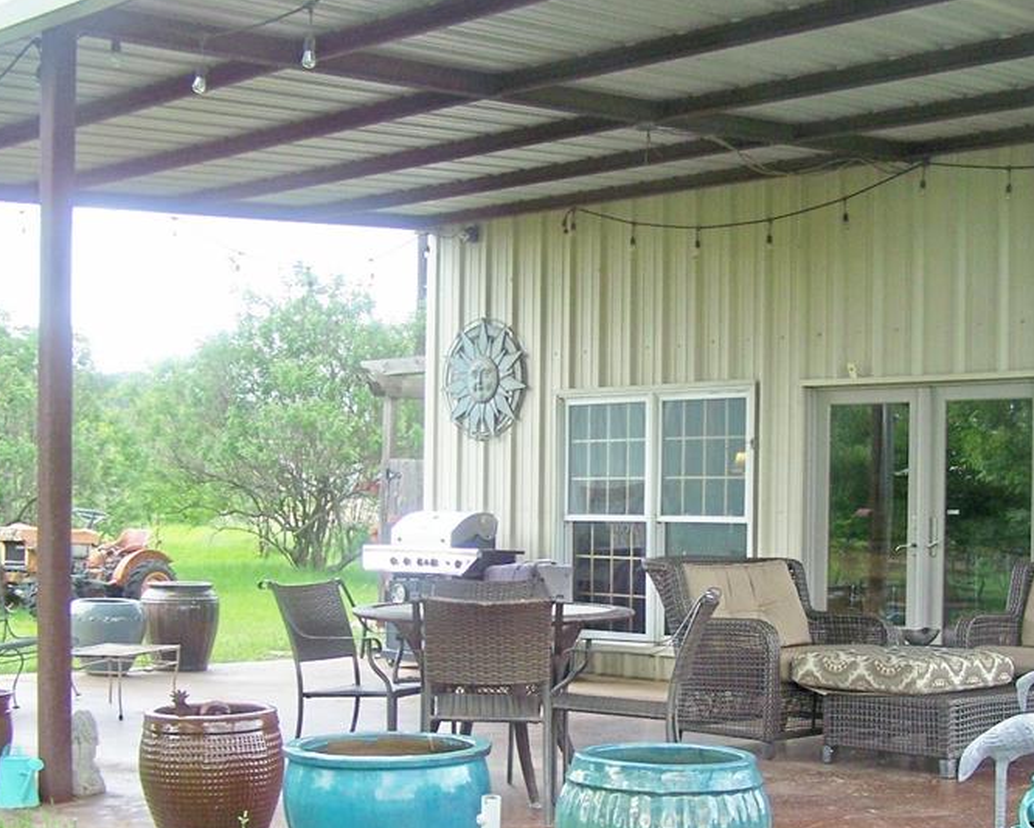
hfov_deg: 32.9
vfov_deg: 26.5
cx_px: 625
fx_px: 1745
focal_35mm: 57
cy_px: 547
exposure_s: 1/100
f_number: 2.8
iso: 80
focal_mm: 6.3
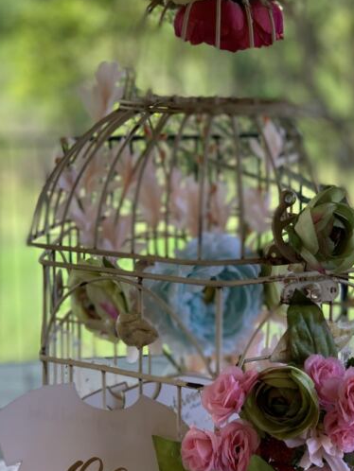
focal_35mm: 89
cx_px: 227
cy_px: 309
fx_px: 1213
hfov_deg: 16.6
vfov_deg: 21.9
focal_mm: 6
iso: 32
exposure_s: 1/122
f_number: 2.4
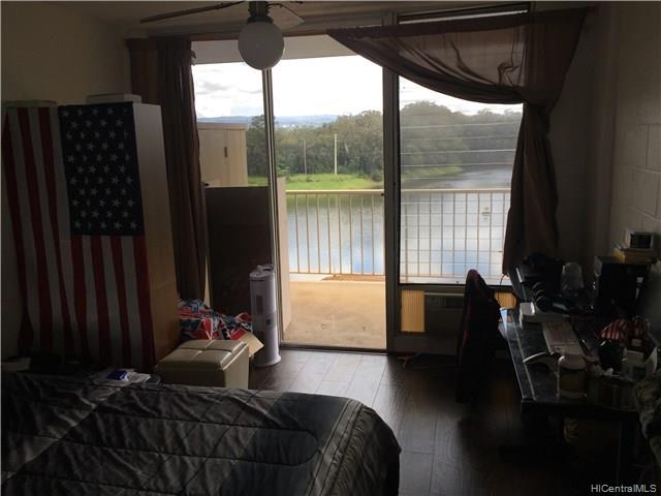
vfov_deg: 48.2
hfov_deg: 61.7
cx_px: 330
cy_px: 248
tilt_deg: -10.2
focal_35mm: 29
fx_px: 554
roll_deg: +0.9
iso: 32
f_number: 2.2
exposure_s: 1/412
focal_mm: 4.15
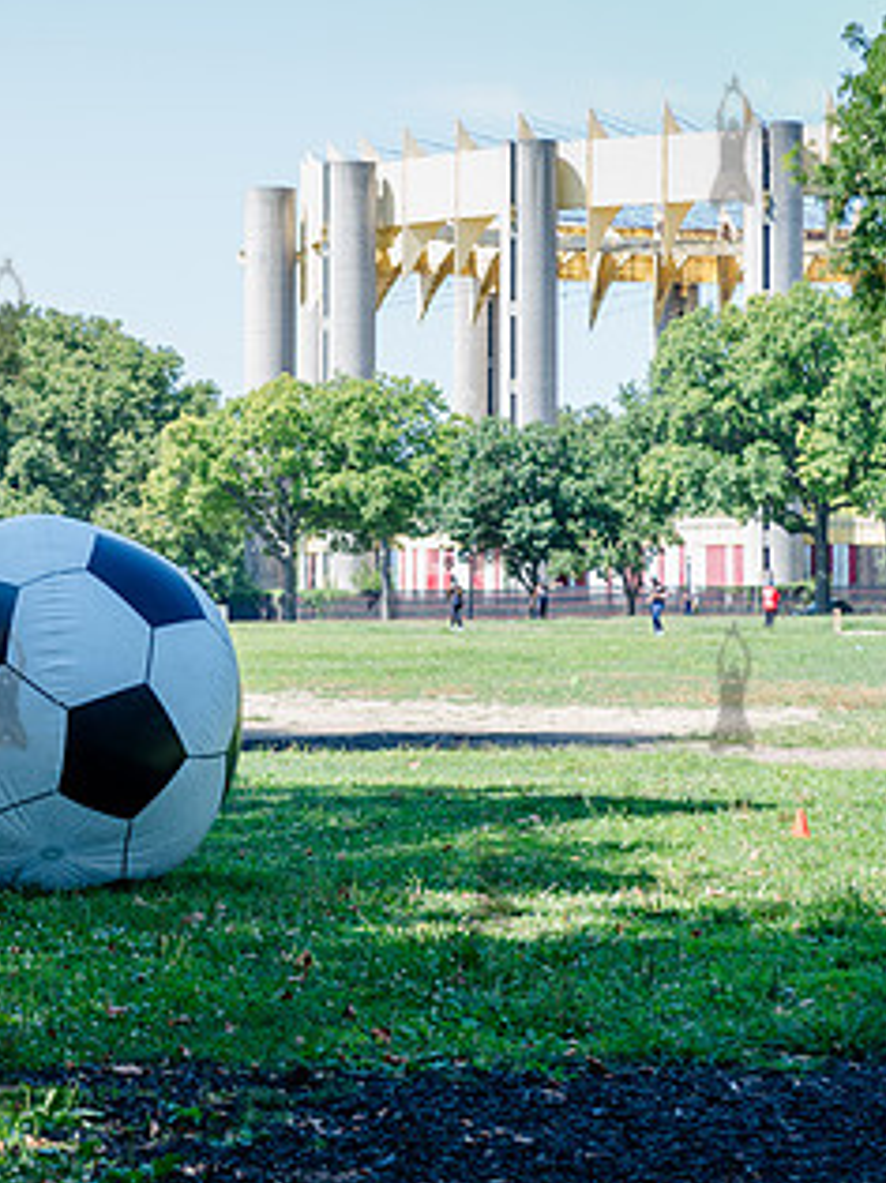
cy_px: 685
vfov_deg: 15.9
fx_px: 4235
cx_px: 4
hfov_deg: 11.8
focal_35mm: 124
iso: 200
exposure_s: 1/400
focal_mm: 70
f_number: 4
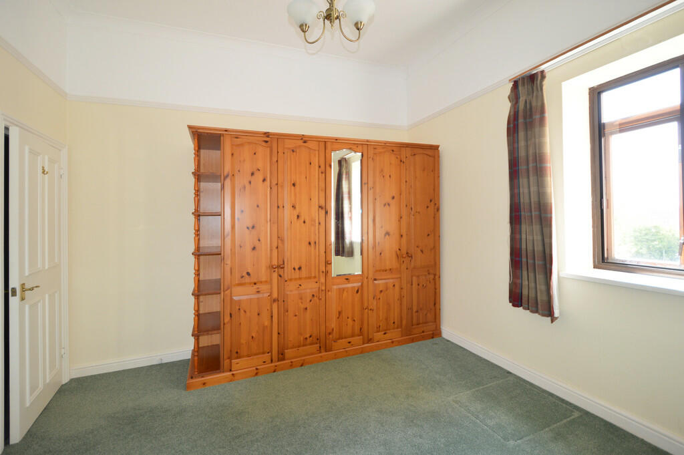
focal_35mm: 15
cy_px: 228
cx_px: 342
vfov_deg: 77.2
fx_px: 285
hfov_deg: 100.4
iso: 400
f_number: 4
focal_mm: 10
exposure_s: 1/125
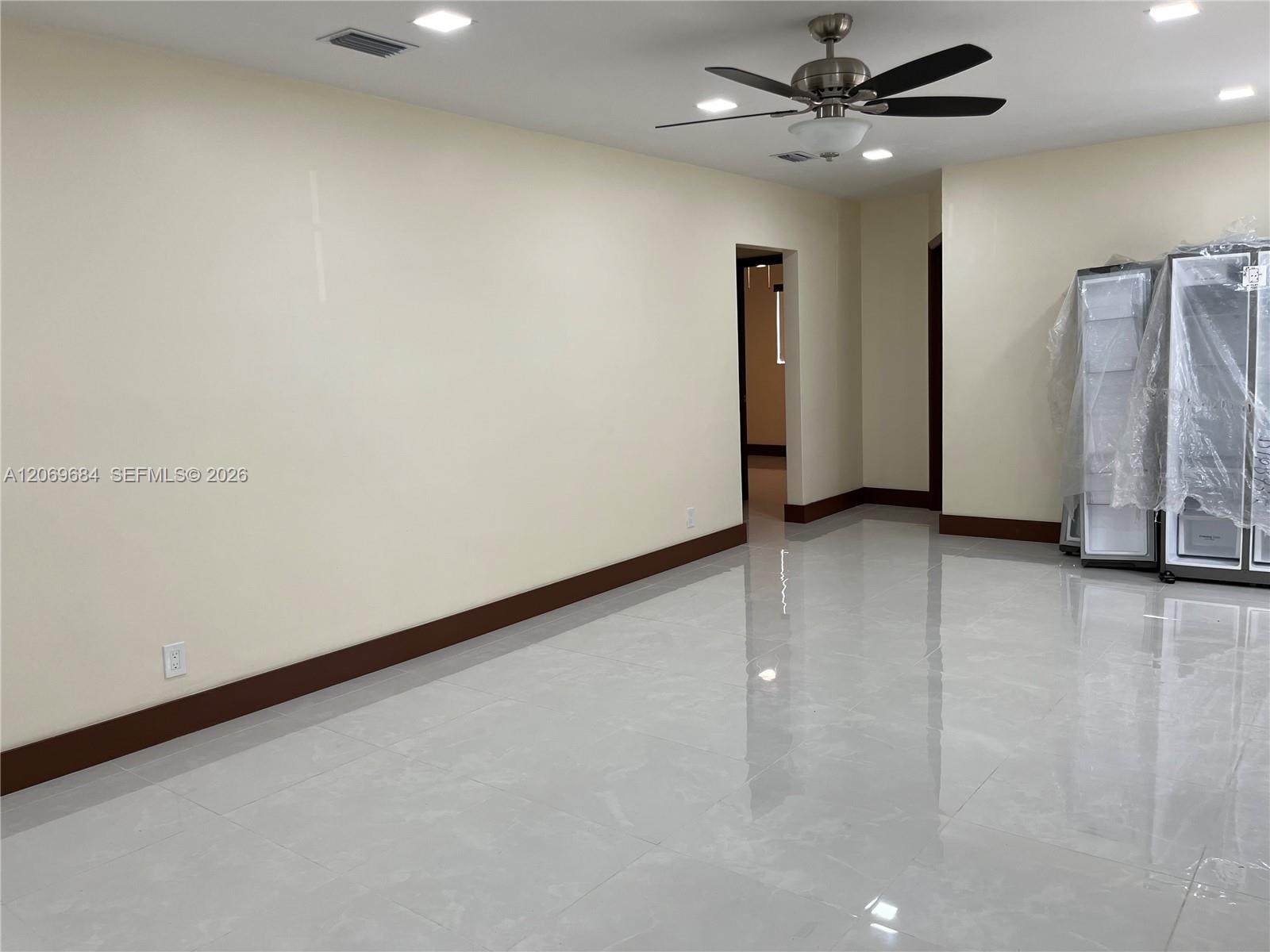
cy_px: 476
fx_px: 954
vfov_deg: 53.1
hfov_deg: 67.3
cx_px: 635
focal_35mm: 26
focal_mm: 5.1
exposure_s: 1/122
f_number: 1.6
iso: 64
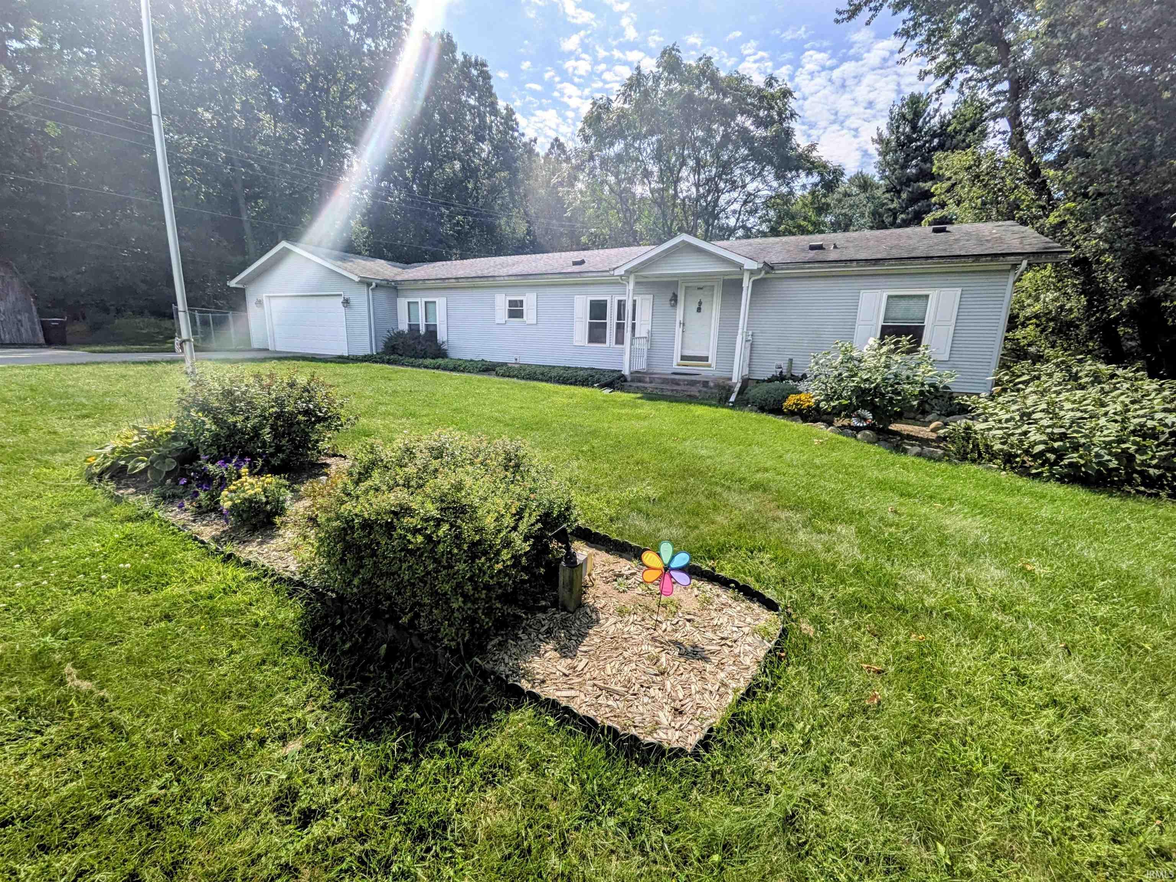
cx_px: 588
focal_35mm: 14
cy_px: 441
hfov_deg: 102.1
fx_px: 476
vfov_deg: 85.7
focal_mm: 1.85
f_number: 2.2
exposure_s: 1/3106
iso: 51
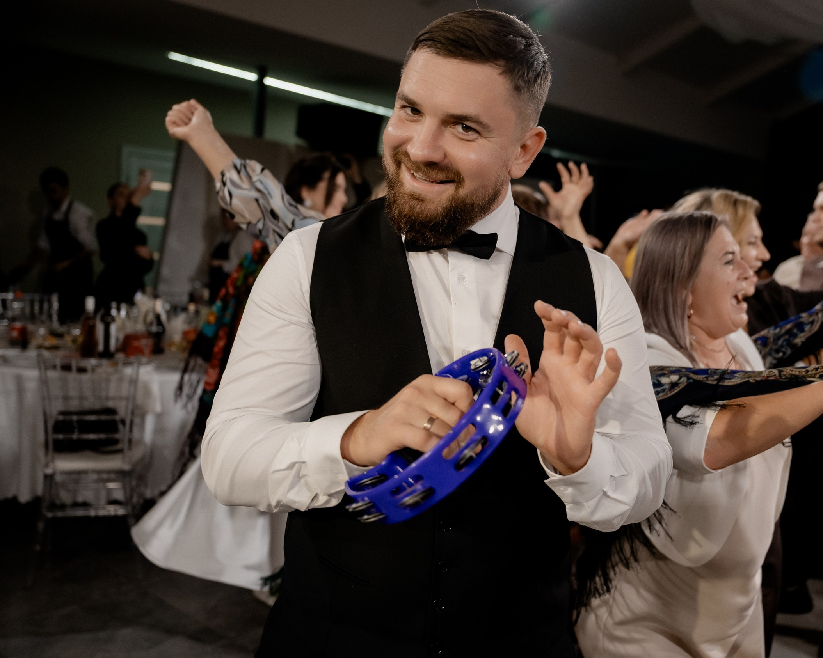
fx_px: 901
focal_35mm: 37
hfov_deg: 48.8
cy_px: 329
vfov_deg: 40.1
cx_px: 498
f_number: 2.8
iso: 1250
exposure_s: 1/400
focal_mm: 32.5
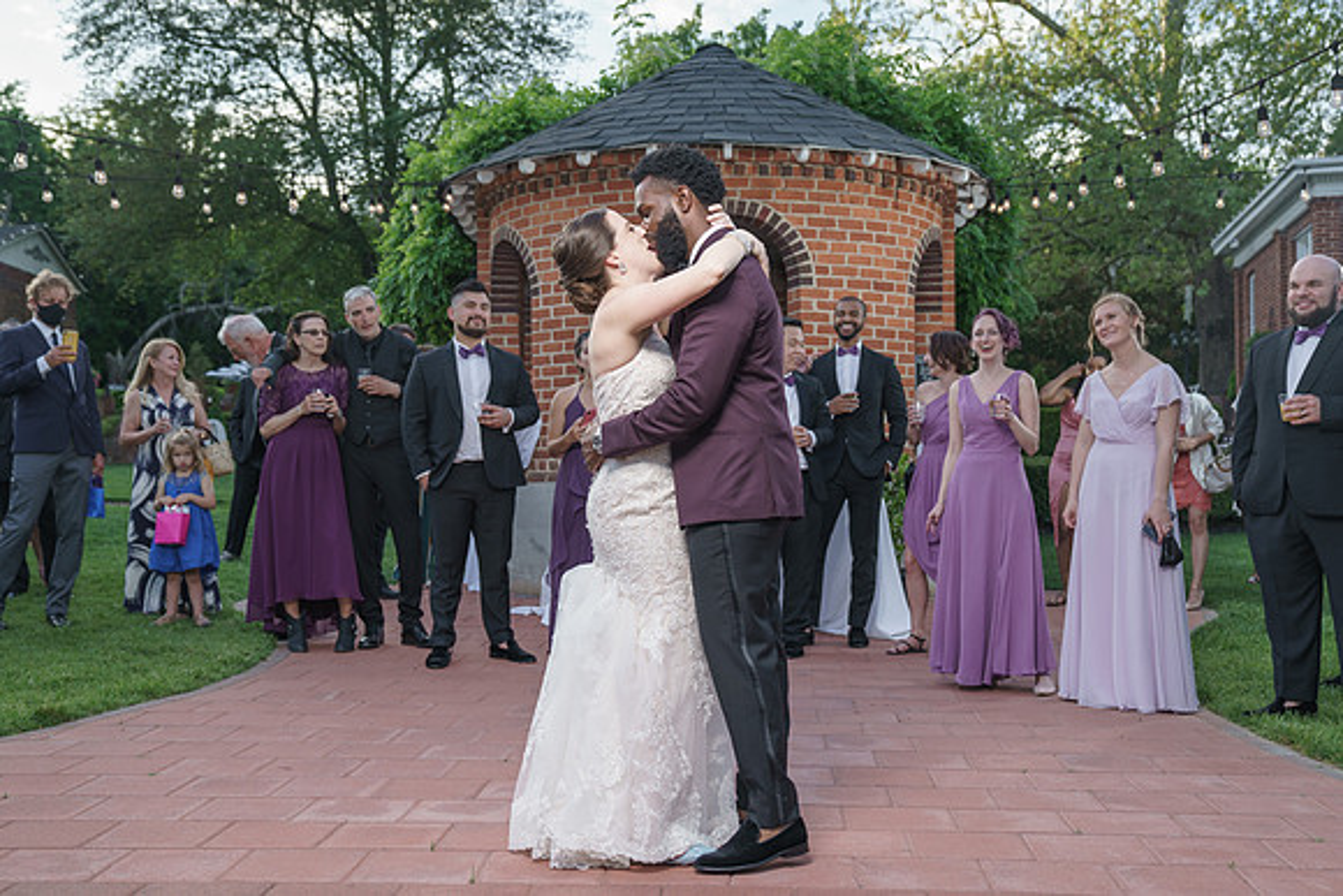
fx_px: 1667
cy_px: 458
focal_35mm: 45
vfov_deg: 30.1
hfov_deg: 43.9
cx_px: 664
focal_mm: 41
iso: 125
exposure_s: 1/200
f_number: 4
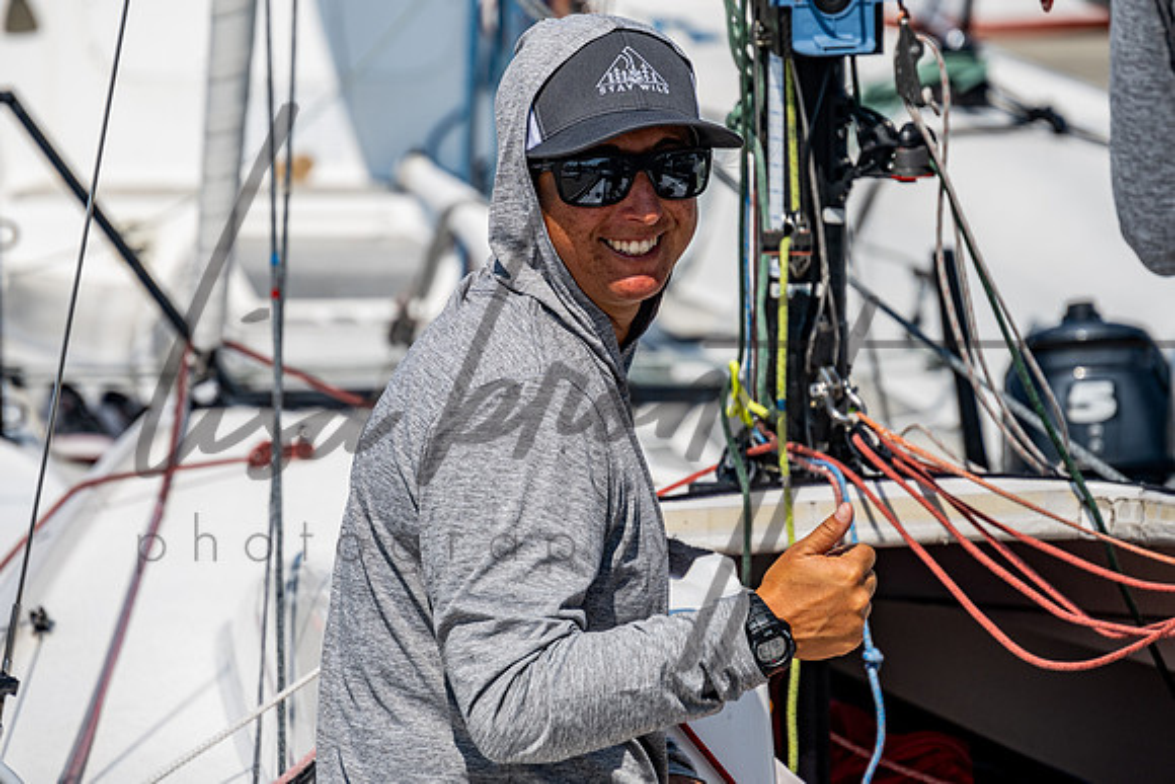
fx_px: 8870
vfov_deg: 5.1
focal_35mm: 272
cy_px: 302
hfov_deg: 7.6
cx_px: 504
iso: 125
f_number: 6.3
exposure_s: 1/800
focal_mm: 200
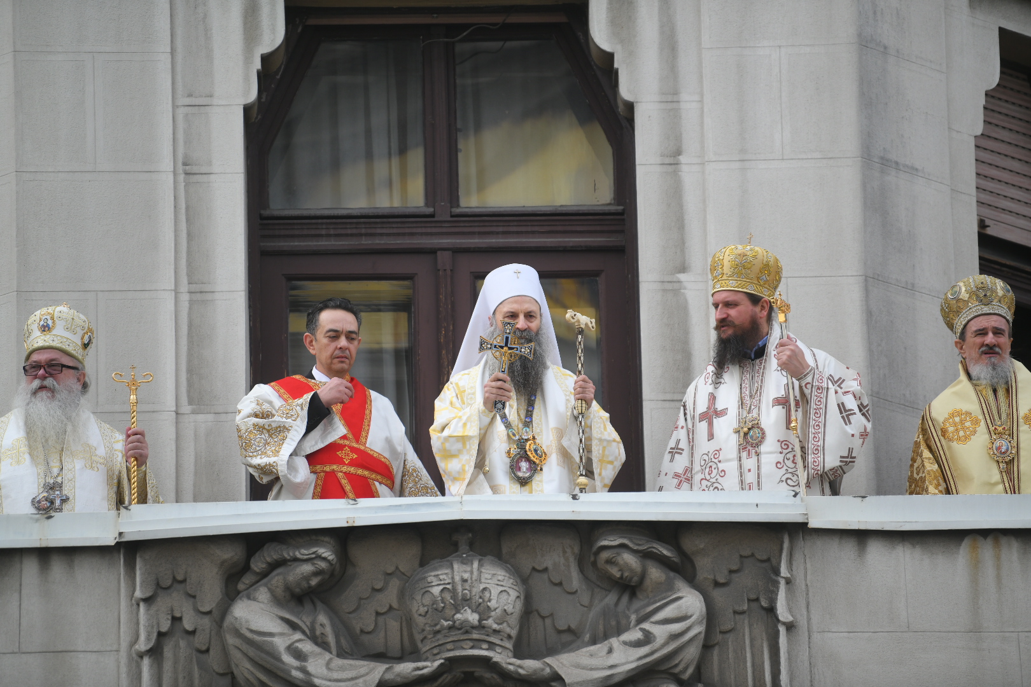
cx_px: 516
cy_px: 344
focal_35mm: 200
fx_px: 5727
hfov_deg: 10.3
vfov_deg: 6.9
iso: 400
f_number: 2.8
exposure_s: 1/2000
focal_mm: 200
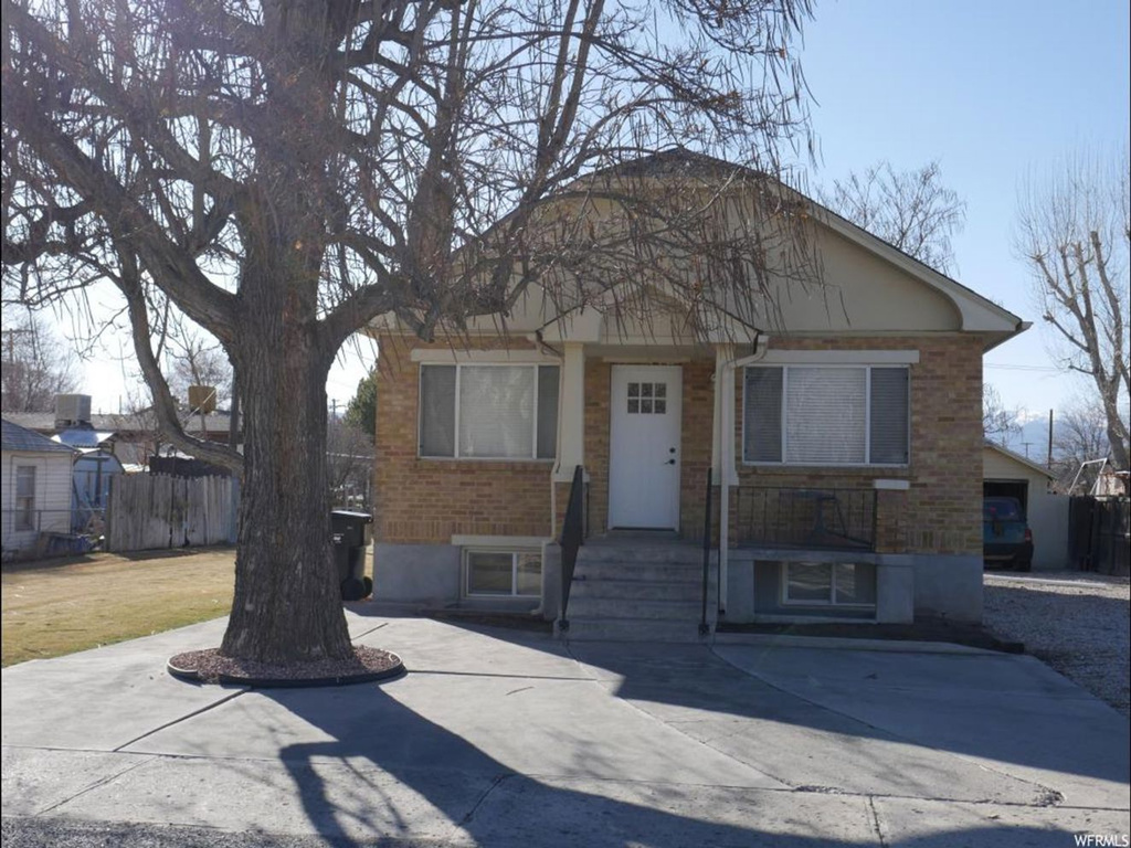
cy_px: 424
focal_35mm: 42
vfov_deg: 34.3
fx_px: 1372
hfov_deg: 44.8
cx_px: 566
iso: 200
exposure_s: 1/320
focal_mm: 21
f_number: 8
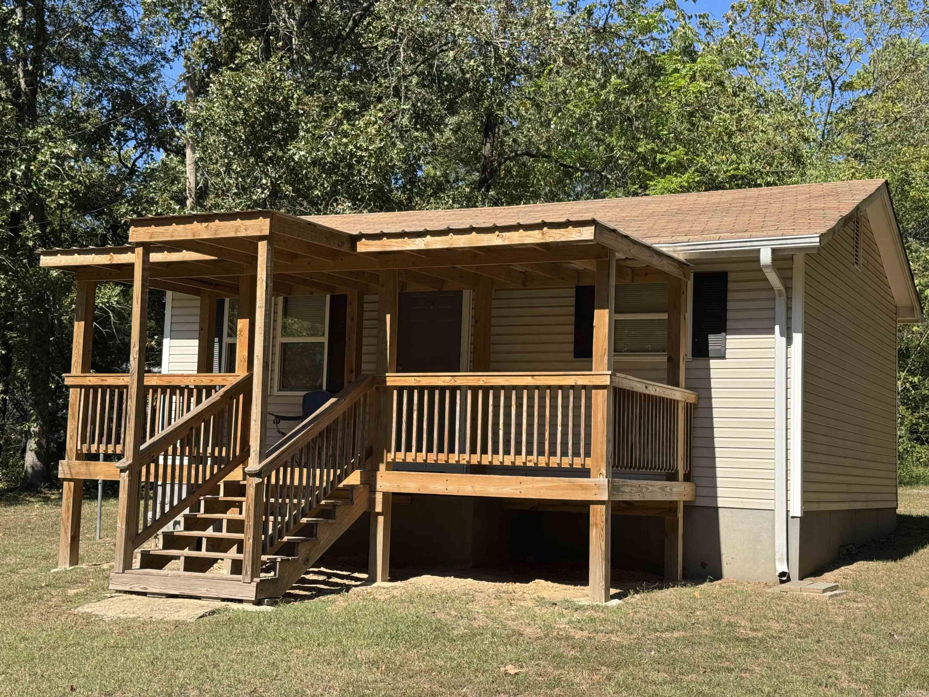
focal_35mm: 48
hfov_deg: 39.7
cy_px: 348
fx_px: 1288
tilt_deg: +4.1
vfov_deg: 30.3
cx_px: 464
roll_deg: -2.7
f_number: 1.78
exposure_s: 1/2252
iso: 64
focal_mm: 6.76
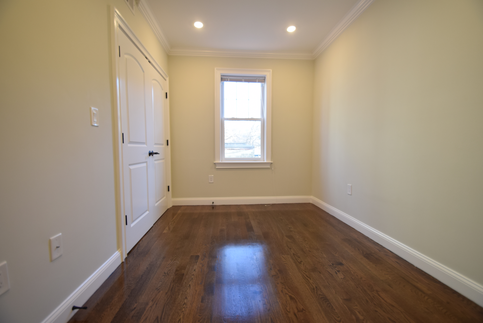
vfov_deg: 77.4
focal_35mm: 15
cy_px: 162
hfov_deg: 100.3
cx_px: 242
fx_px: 201
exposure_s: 1/60
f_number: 4
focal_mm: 10
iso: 400
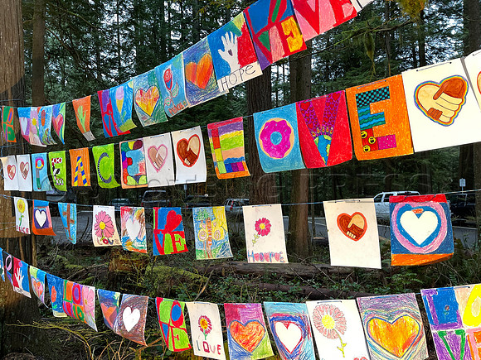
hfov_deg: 67.3
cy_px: 180
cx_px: 240
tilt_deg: -1.4
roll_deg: +1.9
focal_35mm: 26
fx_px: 361
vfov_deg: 53.1
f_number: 1.6
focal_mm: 5.1
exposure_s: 1/120
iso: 125
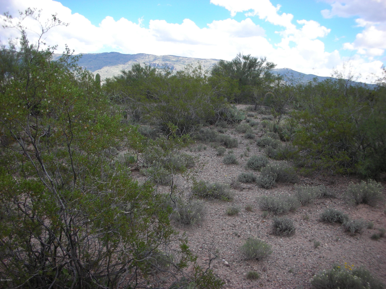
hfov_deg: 52.6
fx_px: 390
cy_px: 144
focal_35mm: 35
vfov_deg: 40.7
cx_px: 193
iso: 50
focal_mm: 5.8
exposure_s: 1/330
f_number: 3
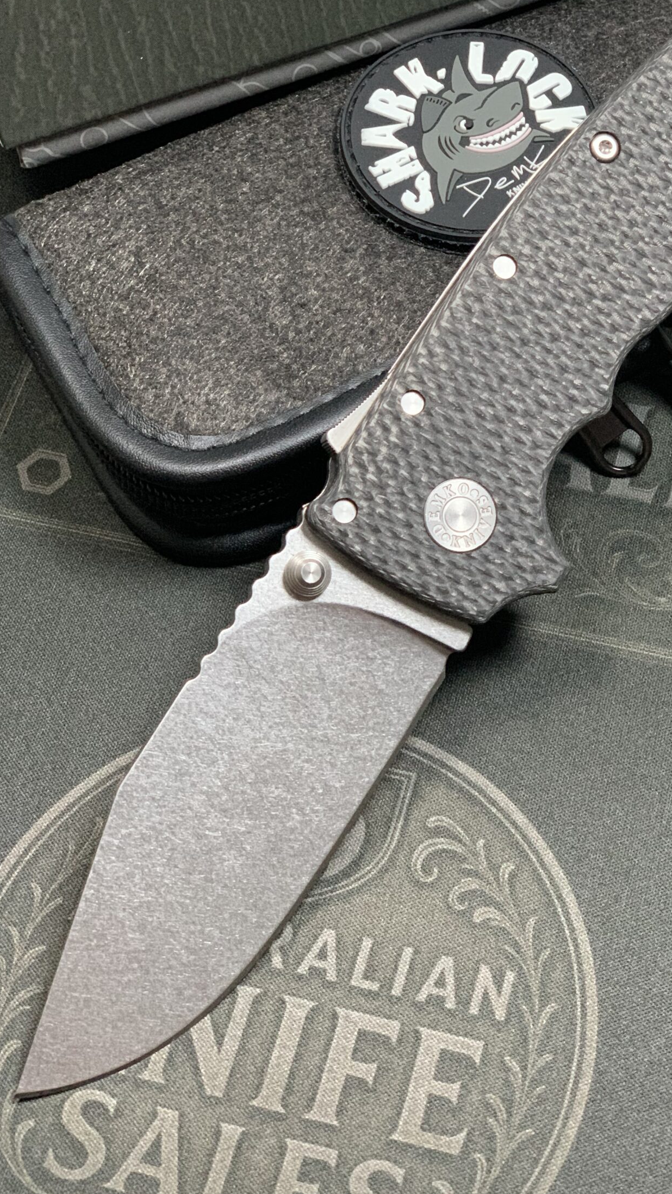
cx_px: 520
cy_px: 507
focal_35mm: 66
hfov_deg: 18.1
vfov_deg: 31.8
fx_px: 2090
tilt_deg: -61.0
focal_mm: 6
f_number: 2.4
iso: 400
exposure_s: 1/59
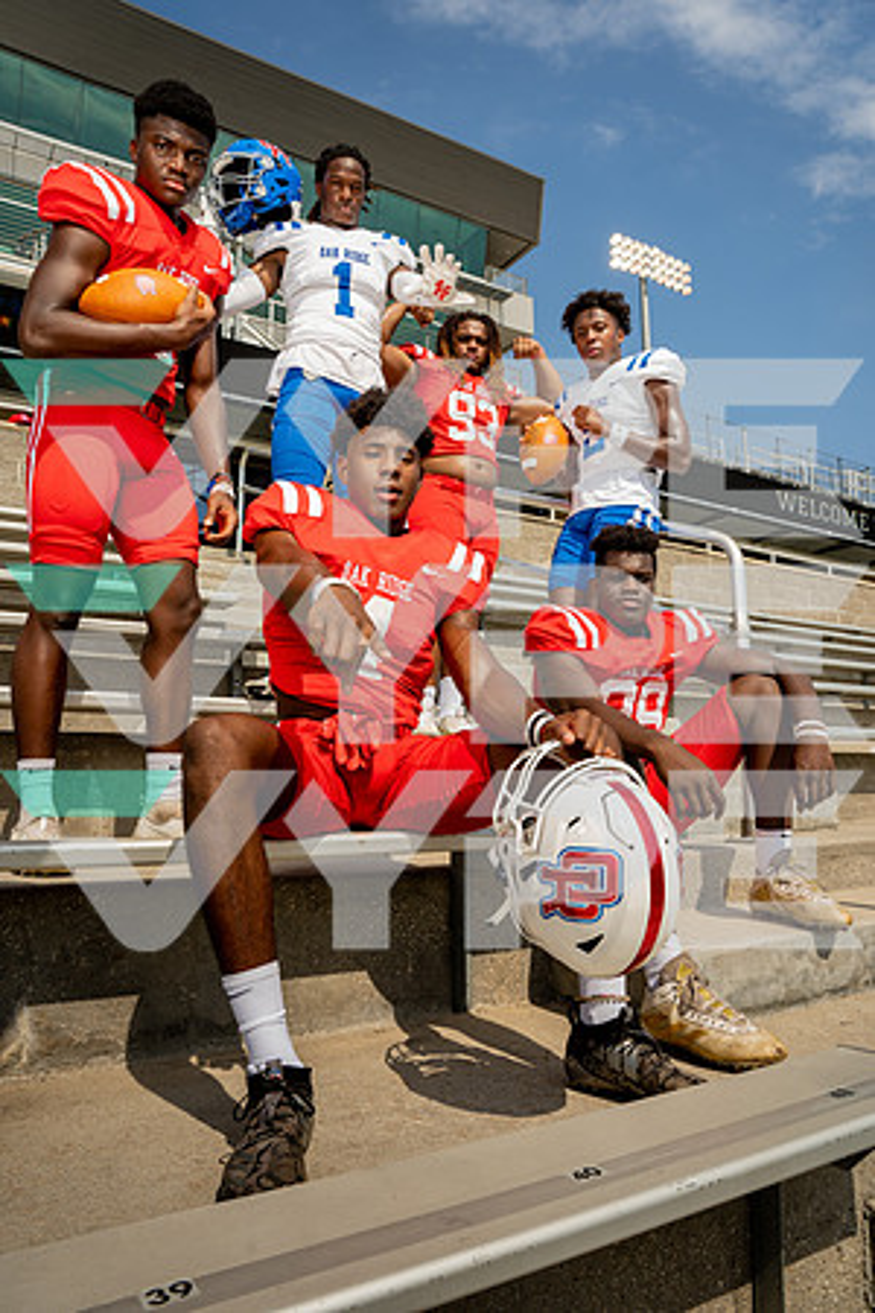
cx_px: 438
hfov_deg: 53.1
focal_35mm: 24
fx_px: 875
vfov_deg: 73.7
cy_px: 656
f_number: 8
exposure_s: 1/250
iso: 50
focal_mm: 24
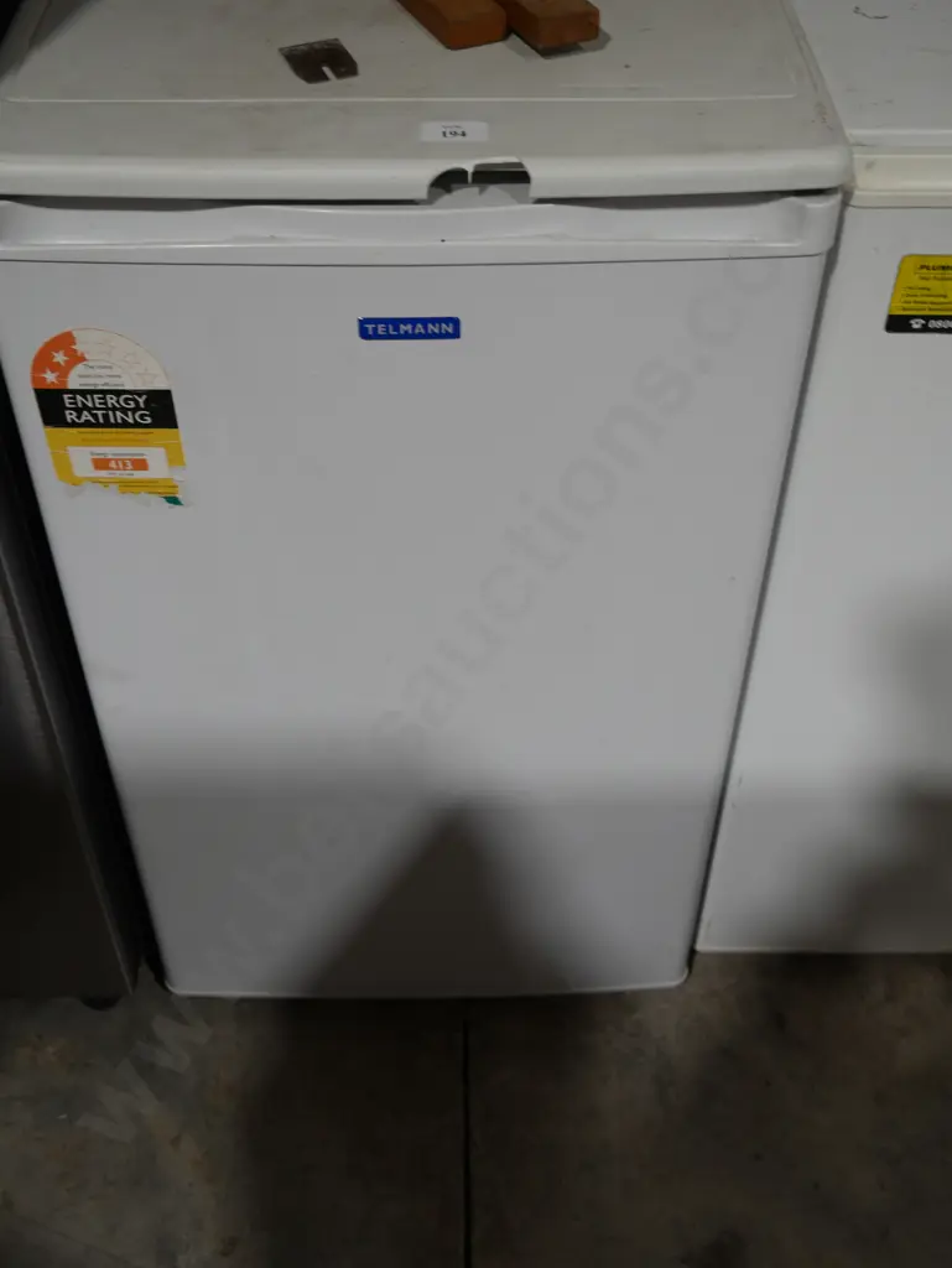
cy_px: 634
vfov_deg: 46.8
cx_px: 476
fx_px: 1466
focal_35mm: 40
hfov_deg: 36.0
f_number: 4.4
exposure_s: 1/60
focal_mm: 20
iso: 200
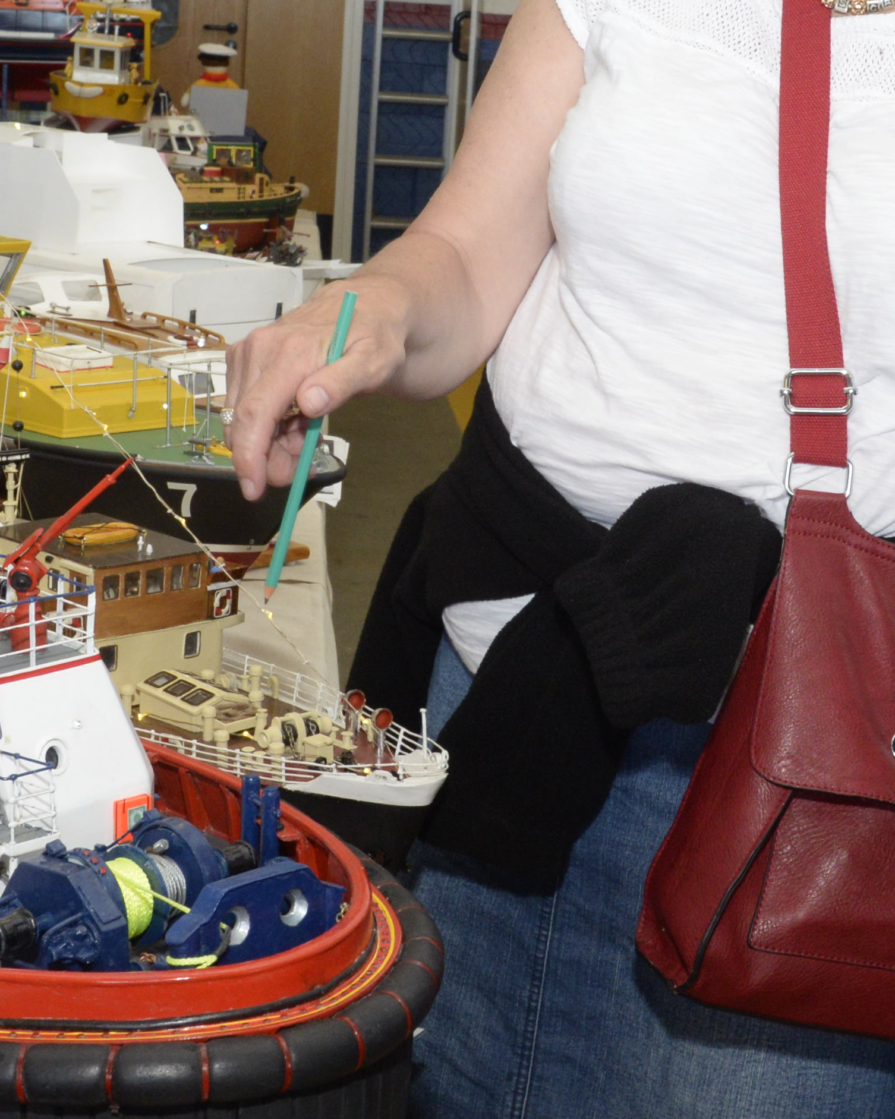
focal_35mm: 72
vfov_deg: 26.4
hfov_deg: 21.2
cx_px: 535
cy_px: 447
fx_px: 2384
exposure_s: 1/125
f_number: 11
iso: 1600
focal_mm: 24
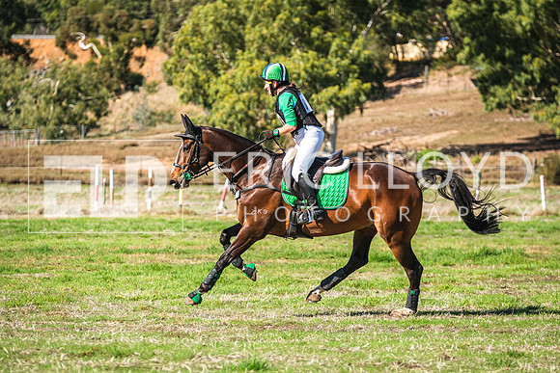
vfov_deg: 5.3
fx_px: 4048
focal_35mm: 260
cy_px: 244
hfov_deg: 7.9
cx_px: 292
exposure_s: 1/3200
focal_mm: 124.3
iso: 320
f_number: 3.2
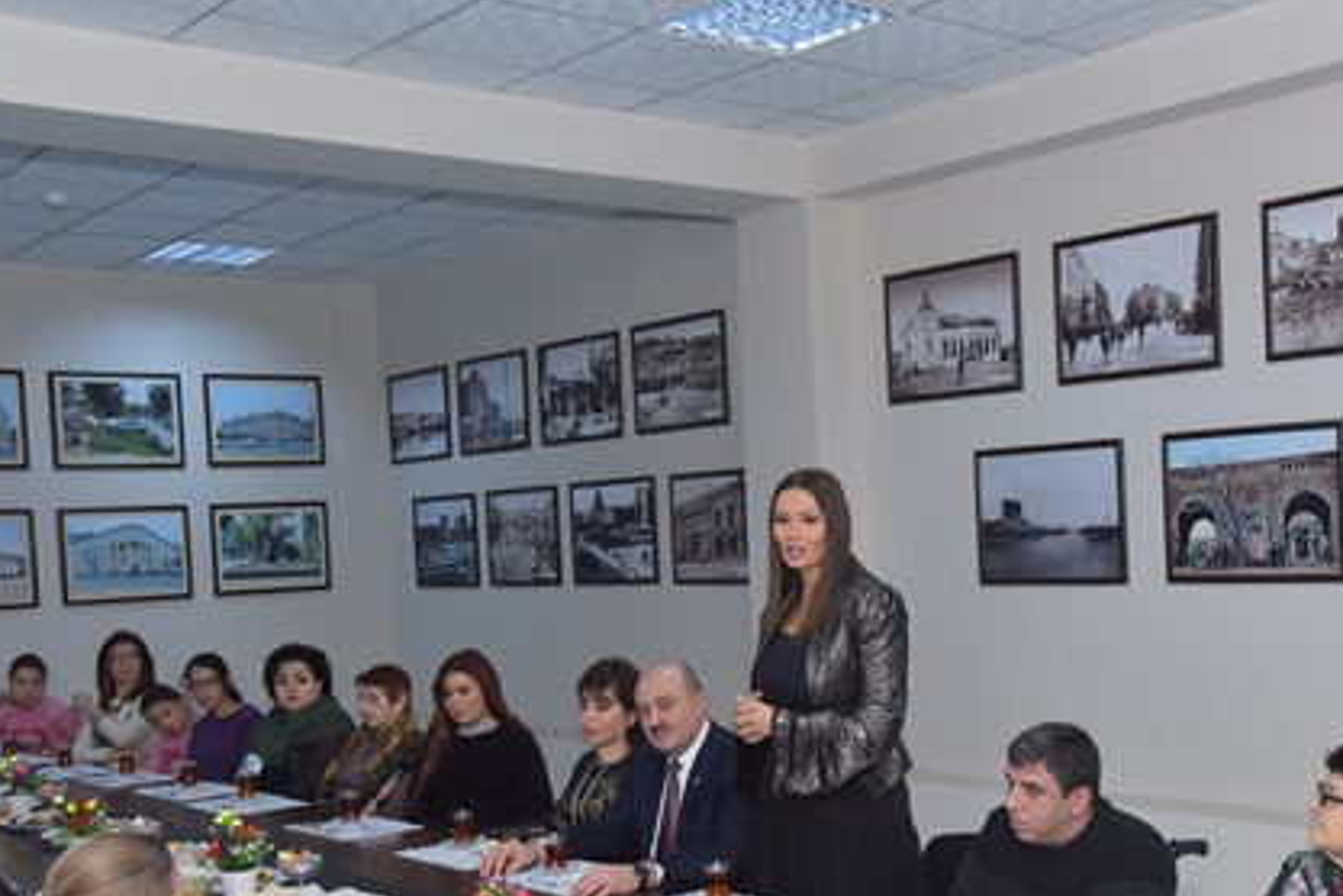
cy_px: 611
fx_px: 1716
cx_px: 789
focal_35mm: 46
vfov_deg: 29.0
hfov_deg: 42.6
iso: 1250
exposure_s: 1/160
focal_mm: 30
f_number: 6.3
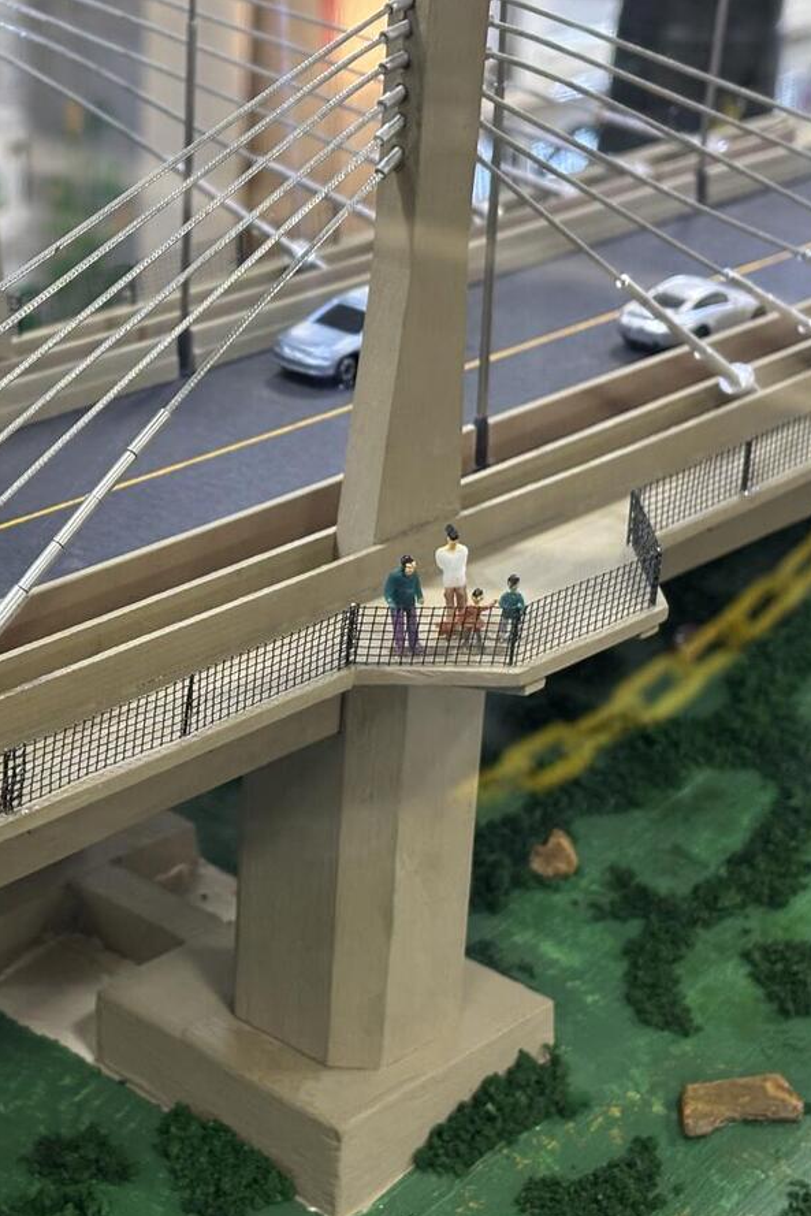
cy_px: 613
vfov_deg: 27.7
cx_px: 160
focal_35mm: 73
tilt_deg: -24.2
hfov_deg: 18.5
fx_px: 2466
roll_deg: -0.7
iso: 125
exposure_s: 1/40
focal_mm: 5.96
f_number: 1.6
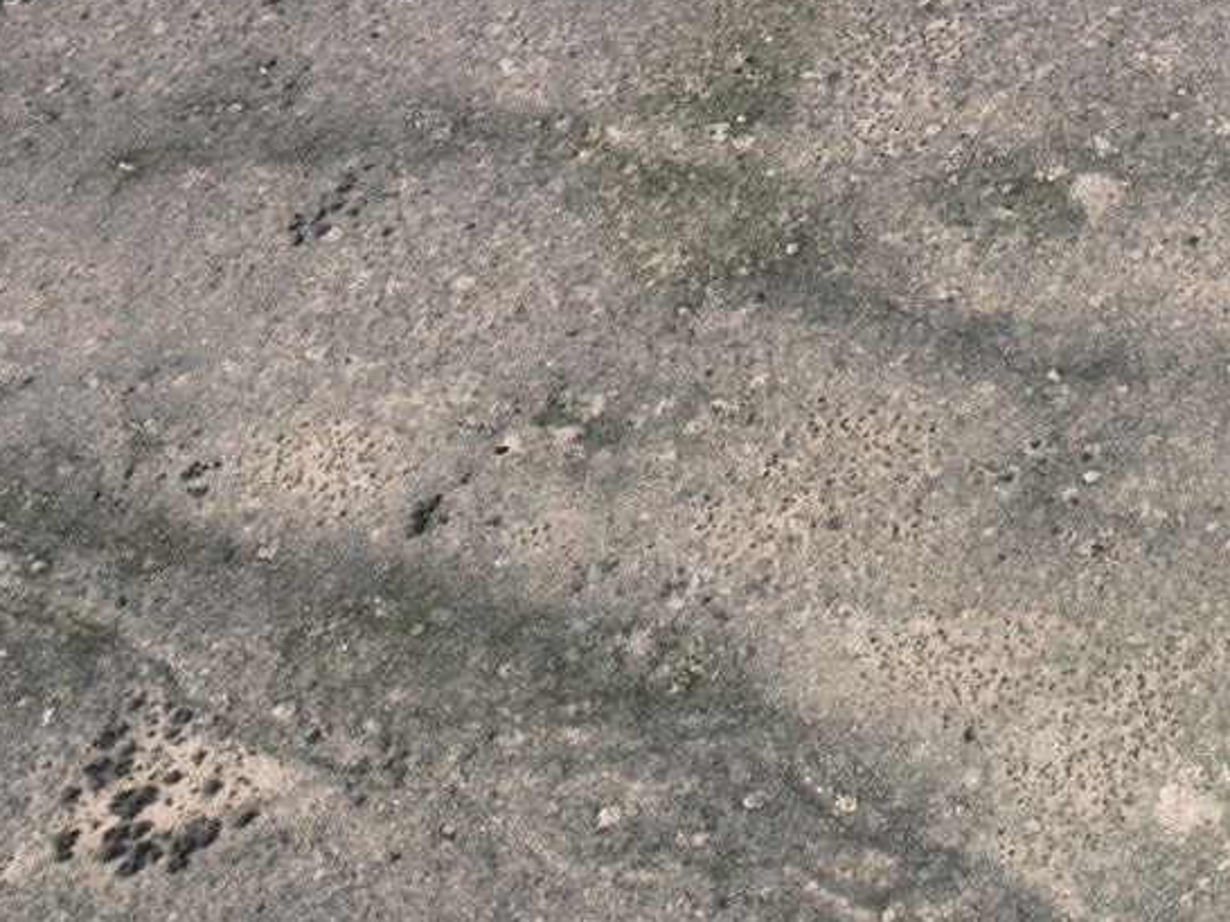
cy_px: -449
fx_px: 3197
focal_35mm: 90
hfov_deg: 18.3
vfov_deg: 15.2
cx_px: 2043
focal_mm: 12.29
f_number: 2.8
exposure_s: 1/1600
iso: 100
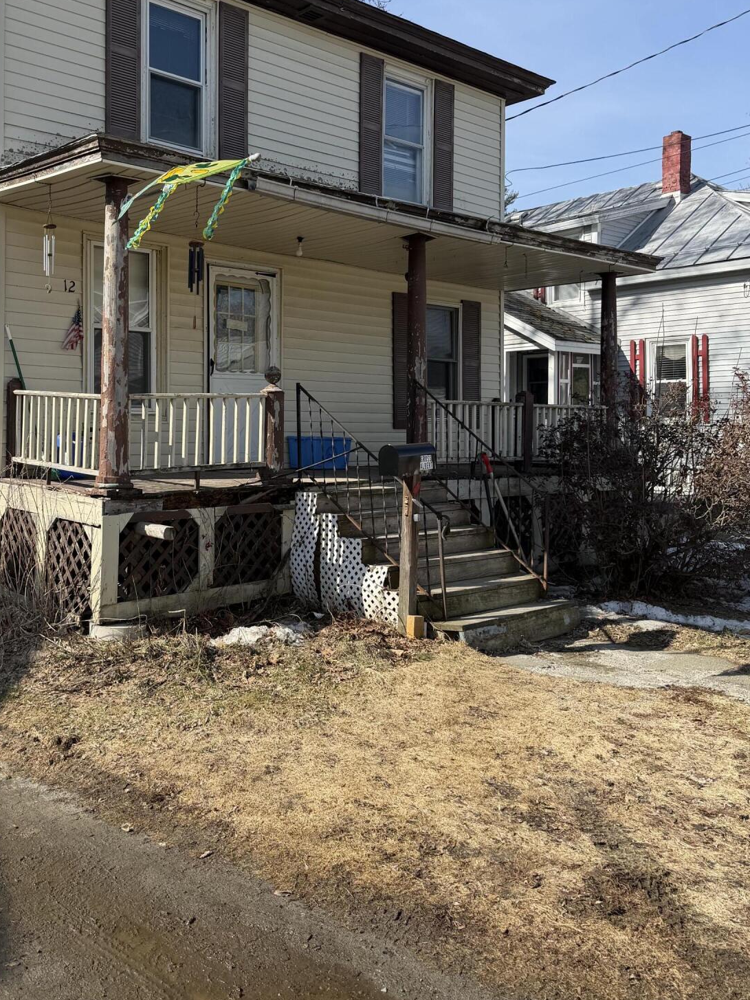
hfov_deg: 42.3
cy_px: 404
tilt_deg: +2.8
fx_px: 953
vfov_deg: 55.0
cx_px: 243
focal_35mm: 33
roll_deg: -0.6
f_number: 1.78
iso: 80
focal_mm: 6.76
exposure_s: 1/4167
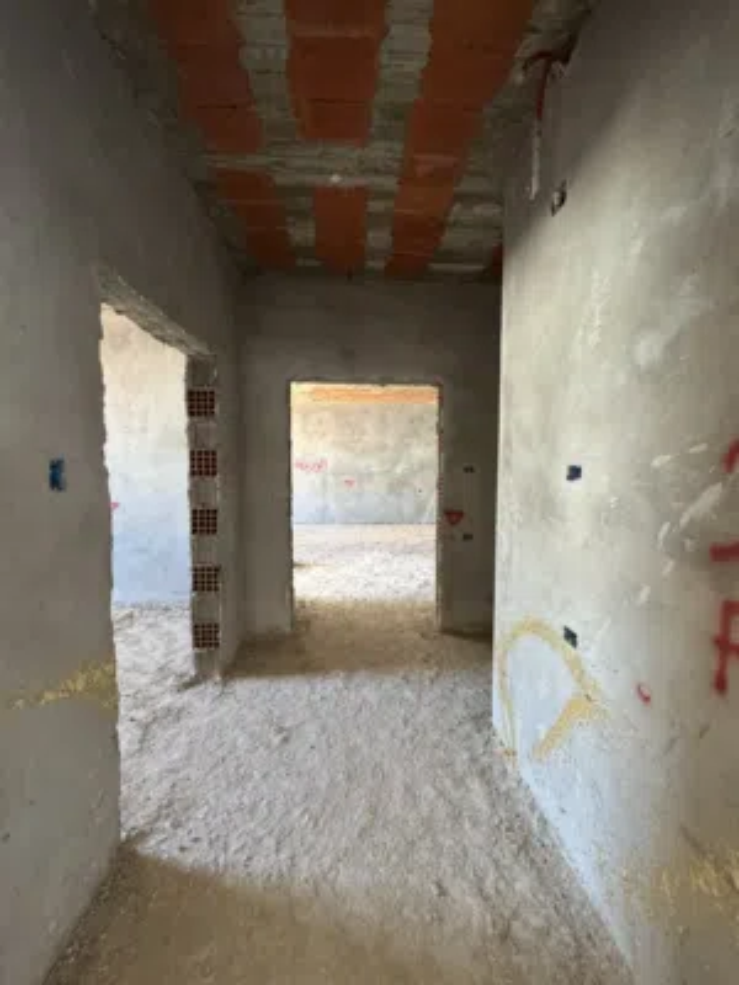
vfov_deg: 102.1
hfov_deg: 85.7
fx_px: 399
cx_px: 370
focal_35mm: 14
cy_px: 492
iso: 320
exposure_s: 1/64
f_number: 2.2
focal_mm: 2.22
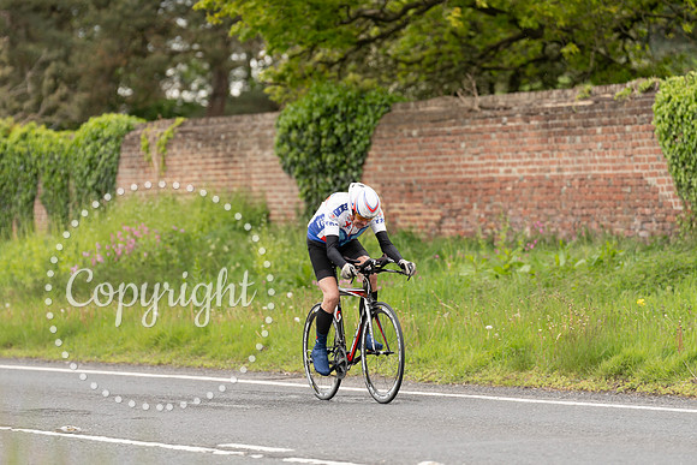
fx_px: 3873
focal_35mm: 200
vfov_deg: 6.9
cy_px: 232
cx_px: 348
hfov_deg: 10.3
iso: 320
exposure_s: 1/1000
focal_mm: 200
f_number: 3.5
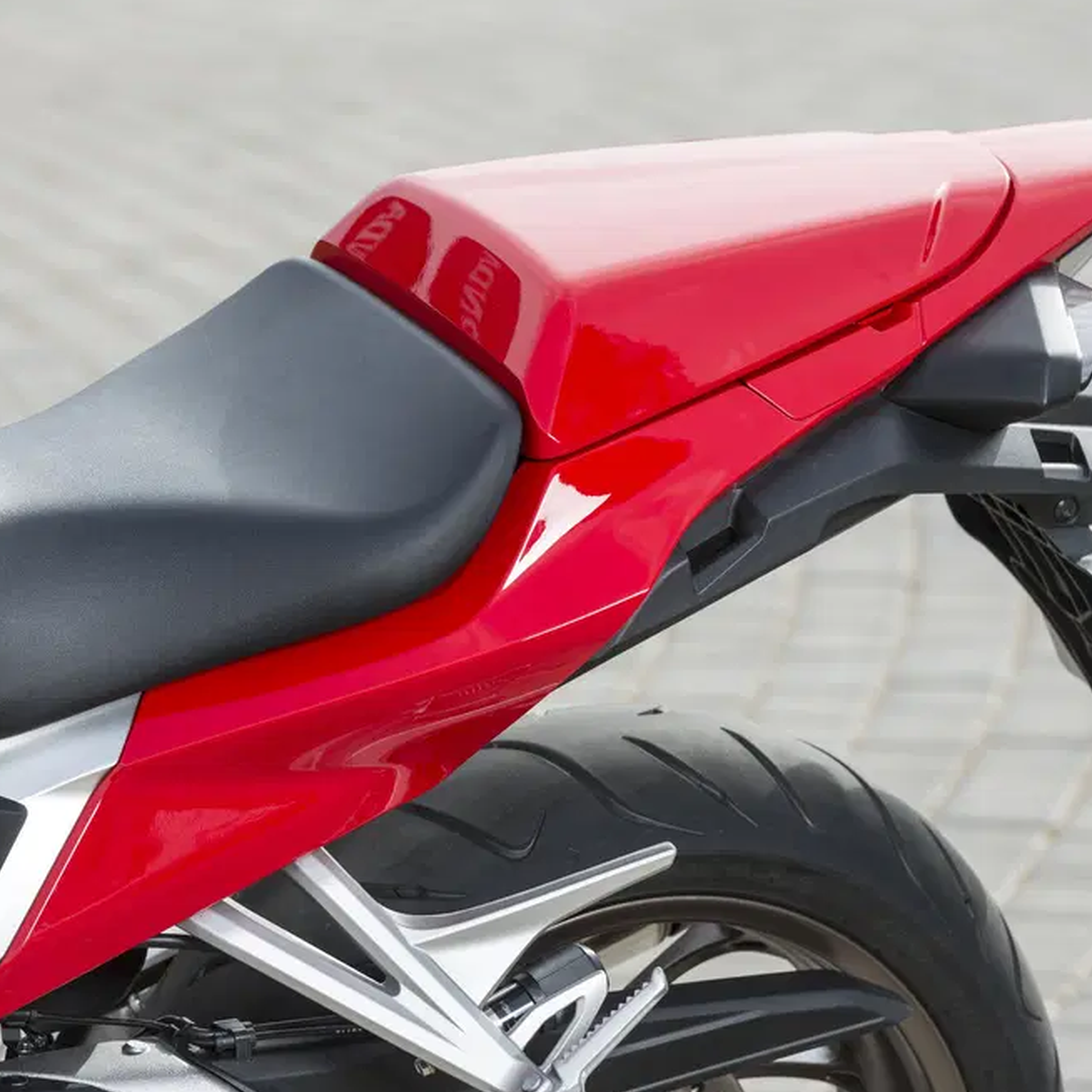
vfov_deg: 5.6
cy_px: 523
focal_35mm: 312
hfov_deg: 5.6
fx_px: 11135
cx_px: 372
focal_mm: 200
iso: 100
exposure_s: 1/250
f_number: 7.1
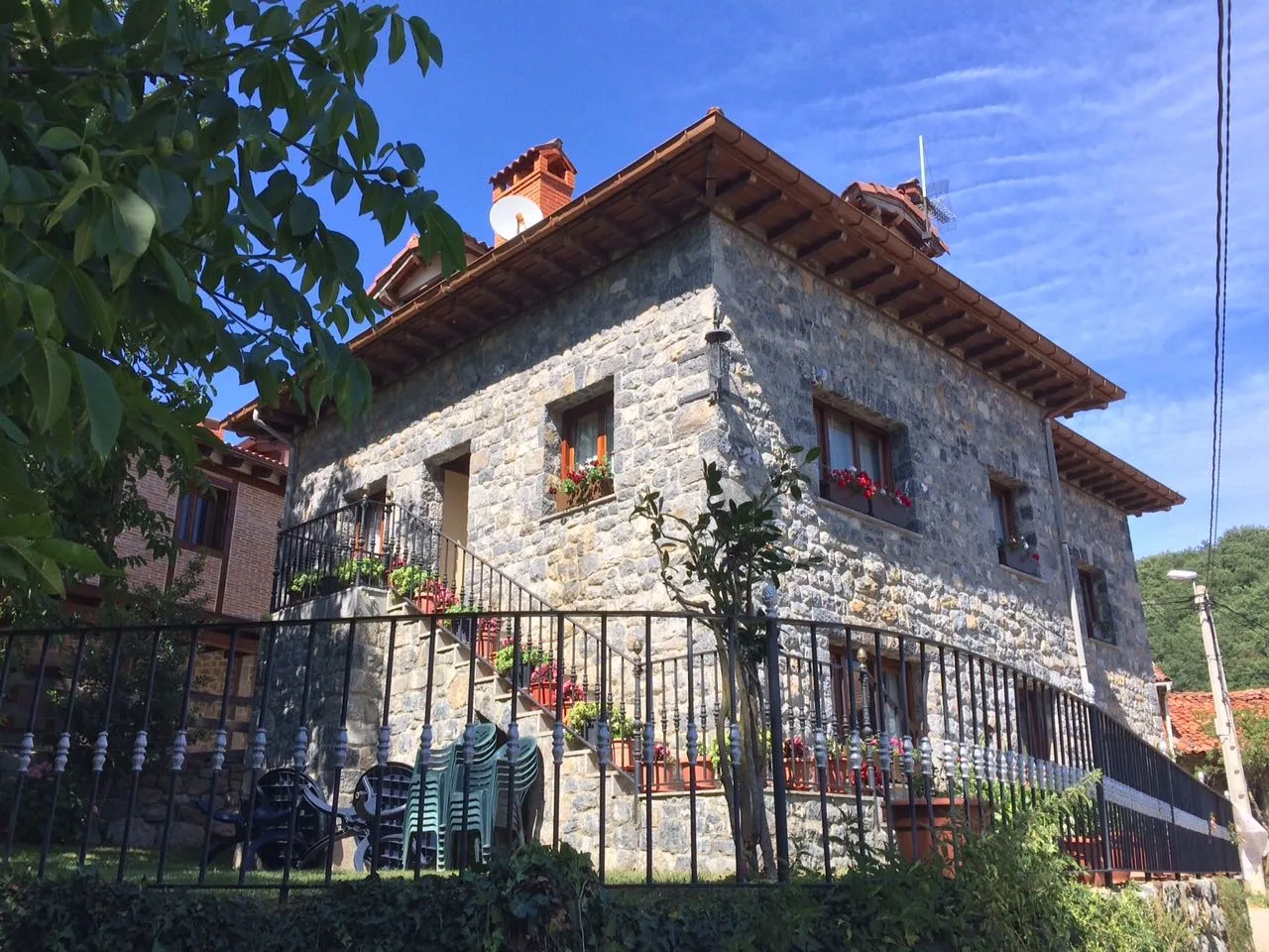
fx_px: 1063
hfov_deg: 61.7
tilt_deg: +20.5
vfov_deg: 48.2
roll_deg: +1.0
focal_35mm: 29
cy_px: 476
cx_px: 634
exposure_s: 1/1414
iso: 32
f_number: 2.2
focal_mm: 4.15
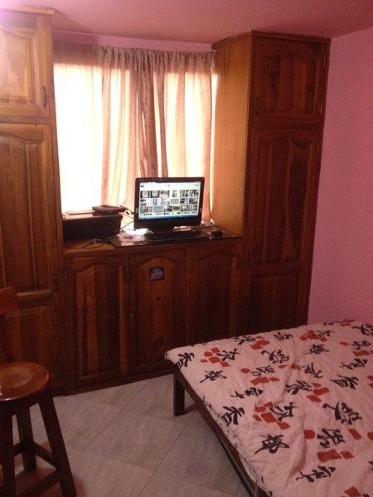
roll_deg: +0.7
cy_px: 248
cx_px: 186
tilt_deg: -13.1
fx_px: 503
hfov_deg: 40.7
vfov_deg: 52.6
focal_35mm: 35
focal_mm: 4.28
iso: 400
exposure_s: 1/17
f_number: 2.4
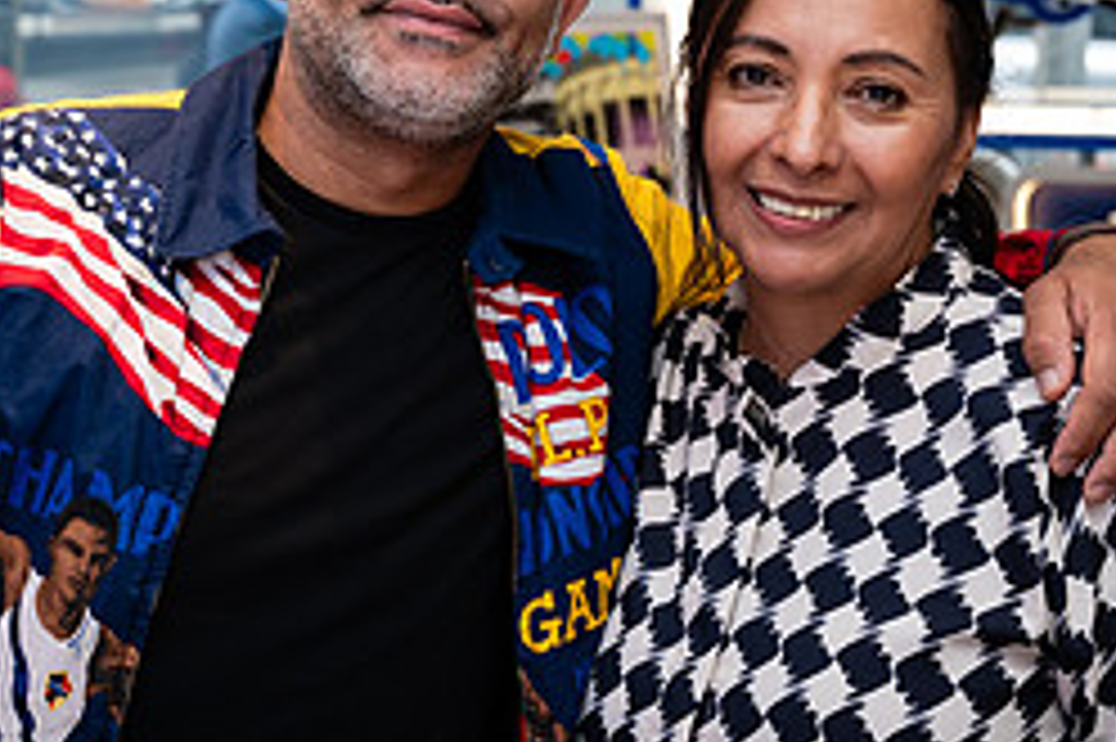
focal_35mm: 89
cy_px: 298
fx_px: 2757
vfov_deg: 15.3
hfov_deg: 22.9
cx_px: 561
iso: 400
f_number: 4
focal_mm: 36
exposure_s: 1/160
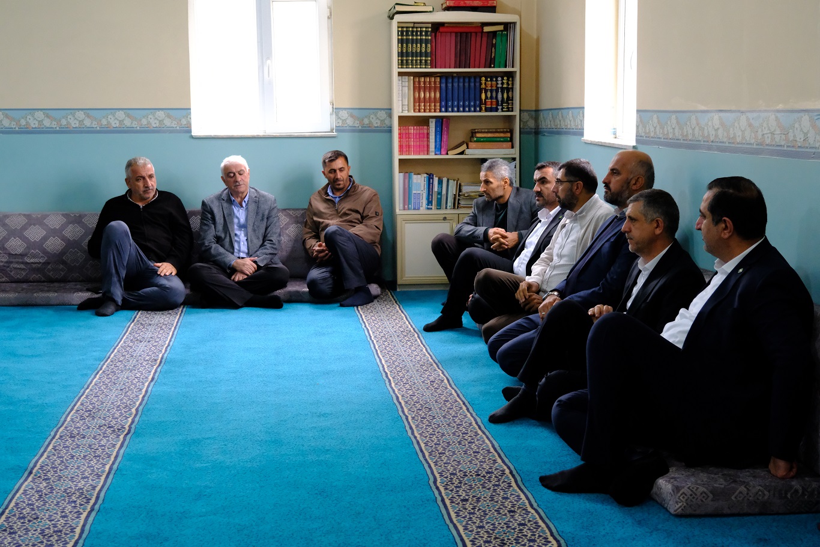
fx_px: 1116
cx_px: 410
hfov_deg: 40.4
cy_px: 274
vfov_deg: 27.5
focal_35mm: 49
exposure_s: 1/80
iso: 5000
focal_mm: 32.5
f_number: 4.5
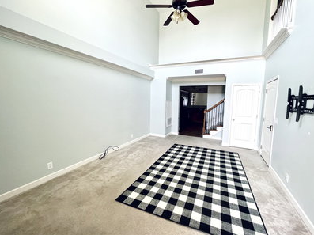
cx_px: 163
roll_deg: -1.2
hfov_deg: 102.1
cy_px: 113
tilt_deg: -5.5
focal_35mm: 14
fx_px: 127
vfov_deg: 85.5
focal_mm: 1.57
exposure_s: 1/99
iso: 125
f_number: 1.8
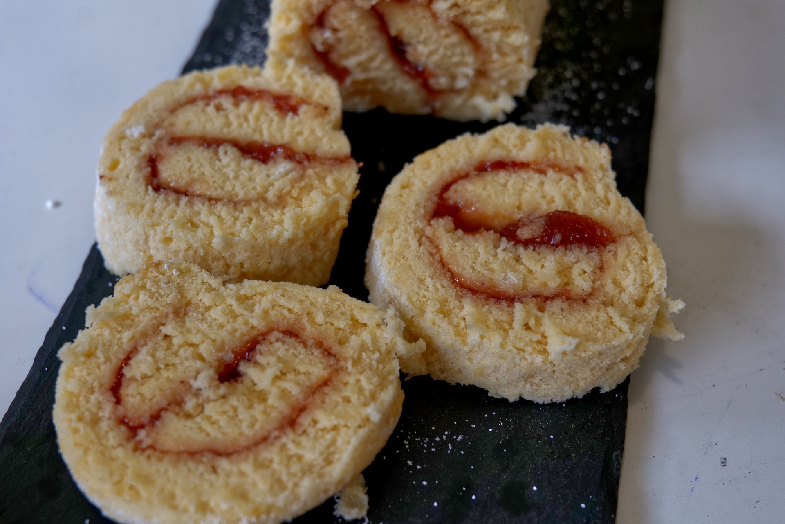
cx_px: 392
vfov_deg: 22.6
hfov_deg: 33.4
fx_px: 1308
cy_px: 262
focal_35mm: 60
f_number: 7.1
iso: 1000
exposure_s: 1/60
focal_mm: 60
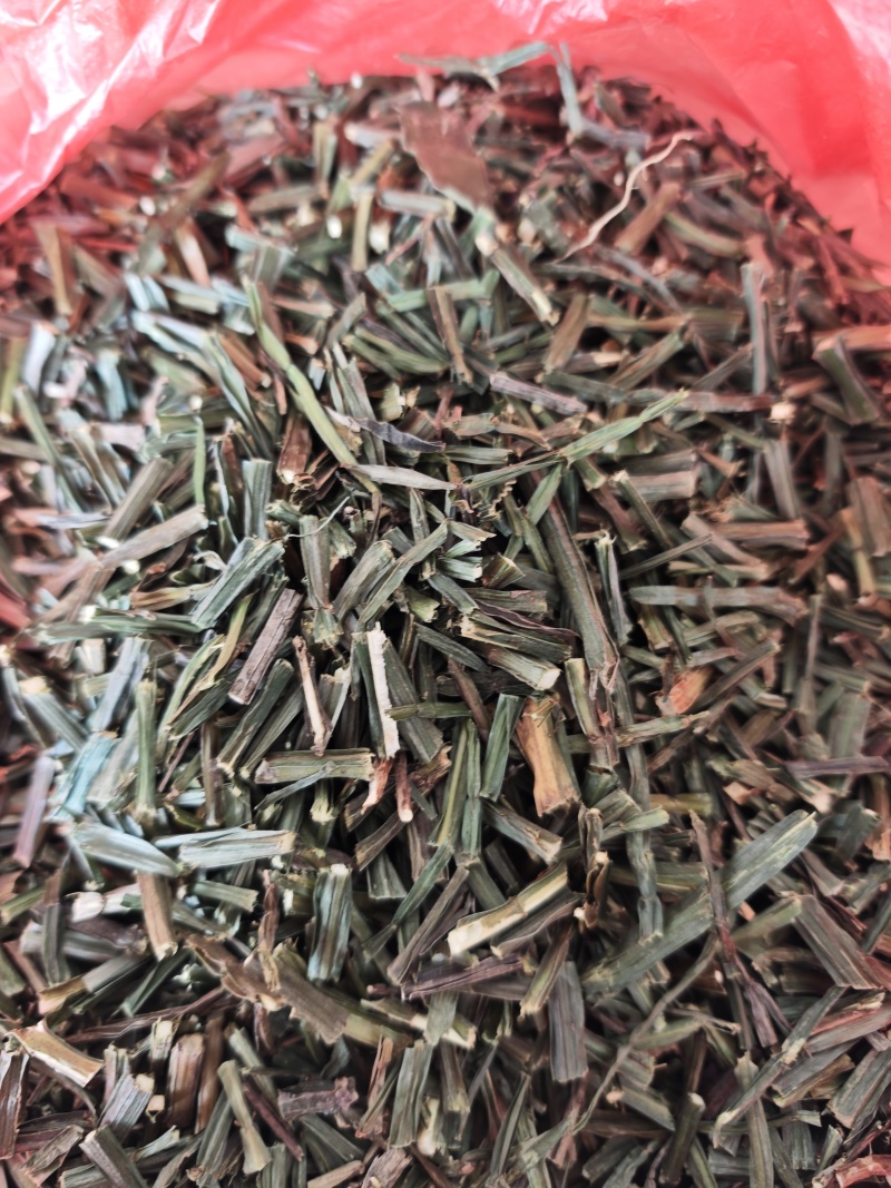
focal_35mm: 23
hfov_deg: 58.9
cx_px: 446
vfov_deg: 73.9
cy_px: 594
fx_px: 790
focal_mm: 6.68
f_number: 1.44
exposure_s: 1/34.9
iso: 320
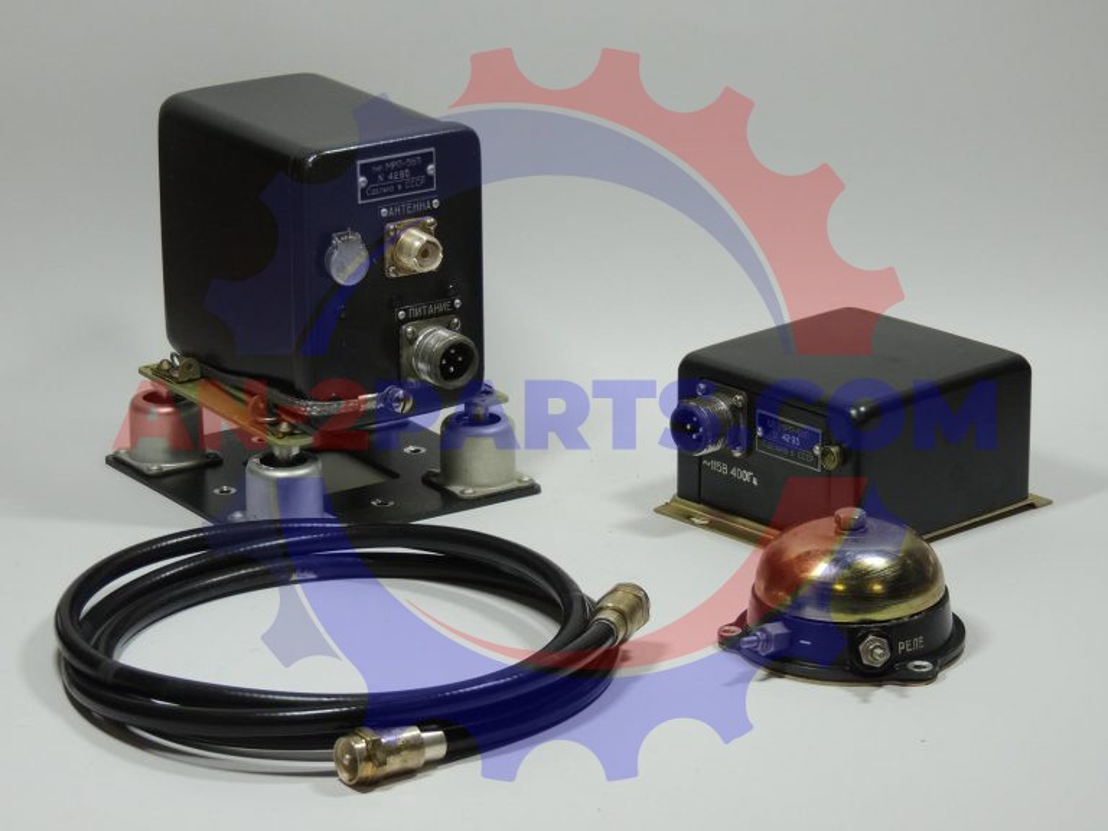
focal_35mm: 135
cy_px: 416
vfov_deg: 11.0
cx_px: 554
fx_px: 4321
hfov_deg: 14.6
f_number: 4.3
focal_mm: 24
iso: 320
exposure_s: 1/125
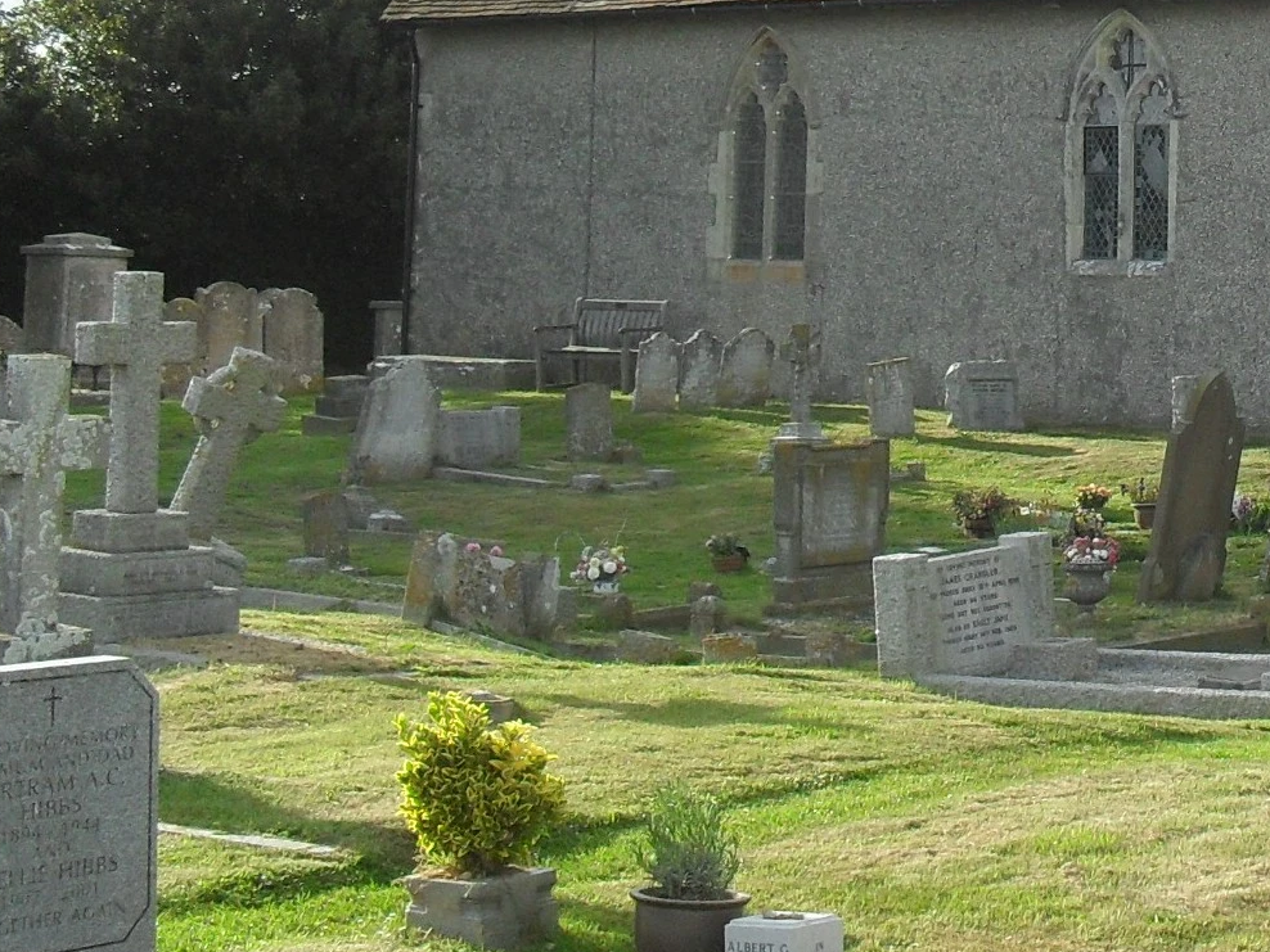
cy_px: -5
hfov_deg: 21.7
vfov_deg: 17.0
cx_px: 1441
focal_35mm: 85
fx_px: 3119
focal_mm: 6.3
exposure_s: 1/500
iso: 100
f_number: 3.2
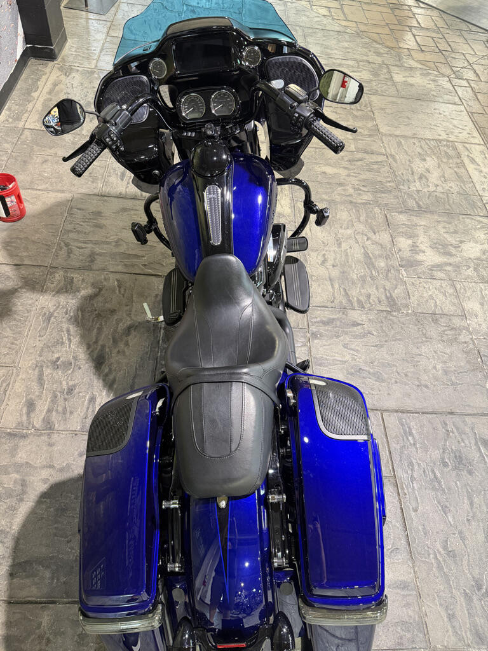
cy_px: 326
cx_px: 244
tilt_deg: -52.7
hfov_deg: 56.8
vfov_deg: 71.6
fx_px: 451
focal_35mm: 24
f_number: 1.78
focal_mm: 6.76
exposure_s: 1/60
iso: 320
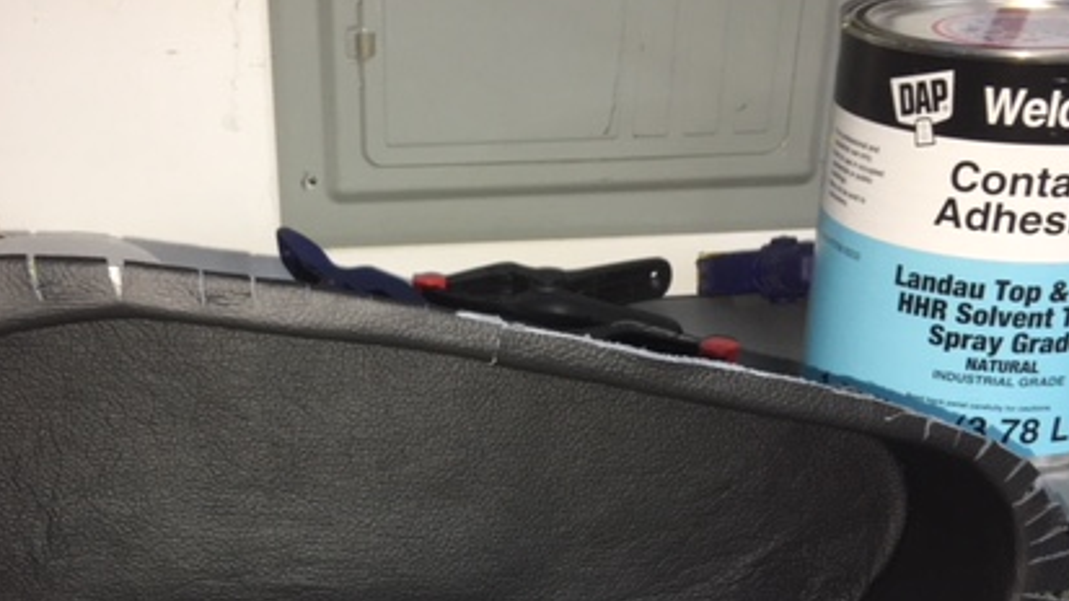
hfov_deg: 41.8
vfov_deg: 23.9
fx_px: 1388
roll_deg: +1.3
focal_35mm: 49
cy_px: 508
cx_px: 404
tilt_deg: -27.3
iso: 64
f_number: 2.2
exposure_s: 1/24
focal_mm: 4.15
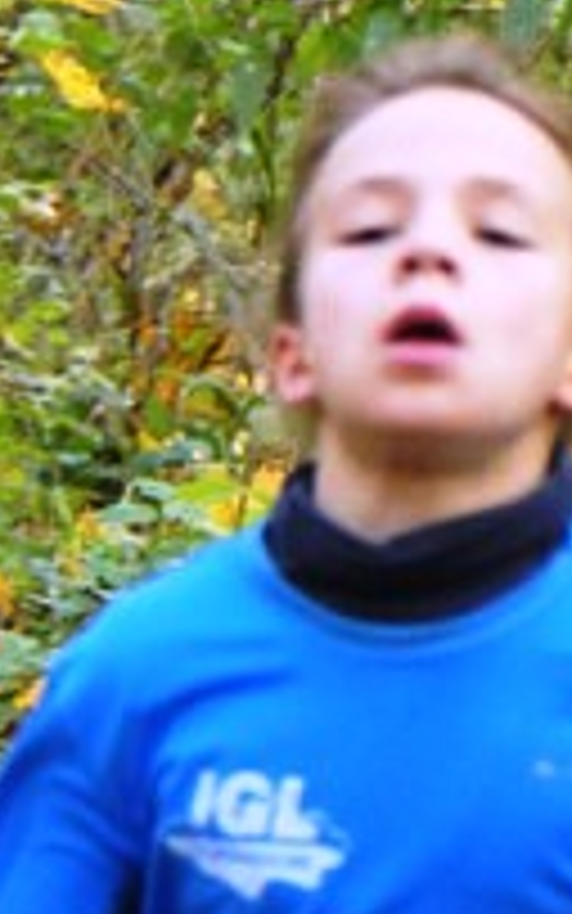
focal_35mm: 1880
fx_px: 46858
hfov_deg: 0.7
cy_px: 272
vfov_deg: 1.1
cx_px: 167
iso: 1000
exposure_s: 1/125
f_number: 6.4
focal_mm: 129
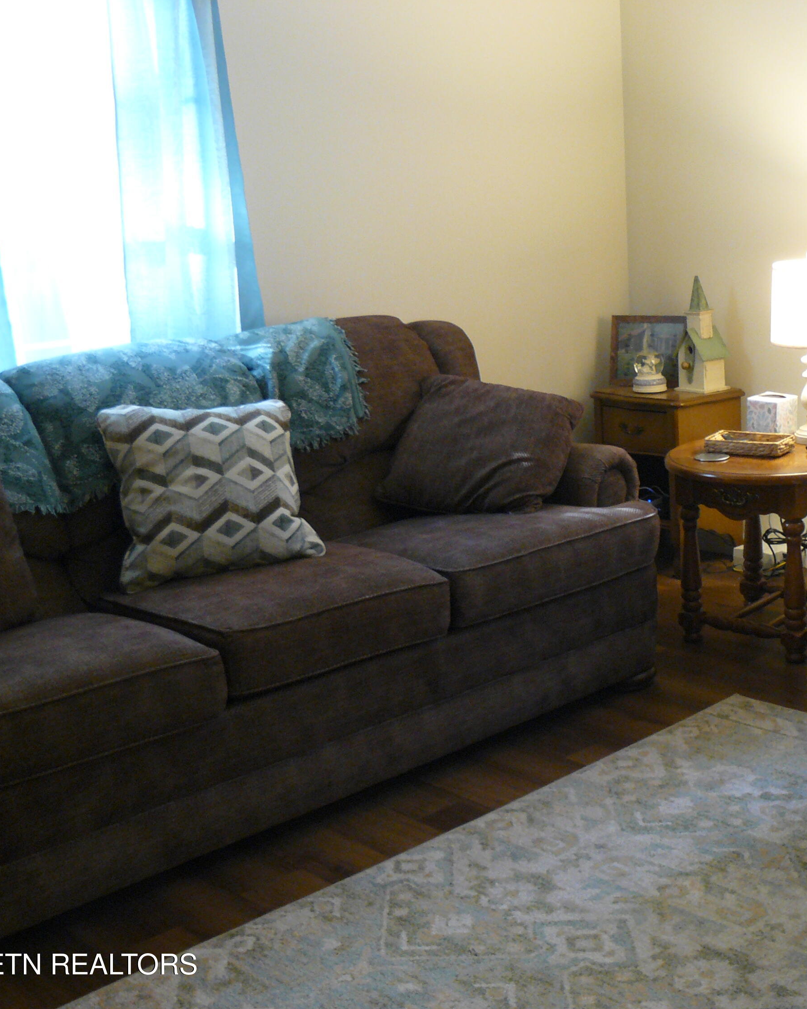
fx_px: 1403
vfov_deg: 39.5
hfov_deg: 31.2
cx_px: 658
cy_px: 505
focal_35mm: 47
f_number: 2.8
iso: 200
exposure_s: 1/8
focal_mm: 6
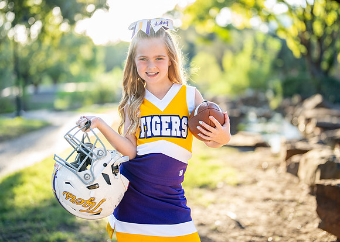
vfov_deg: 24.5
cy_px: 115
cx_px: 172
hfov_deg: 33.9
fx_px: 558
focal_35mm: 58
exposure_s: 1/800
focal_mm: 50
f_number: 1.2
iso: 250
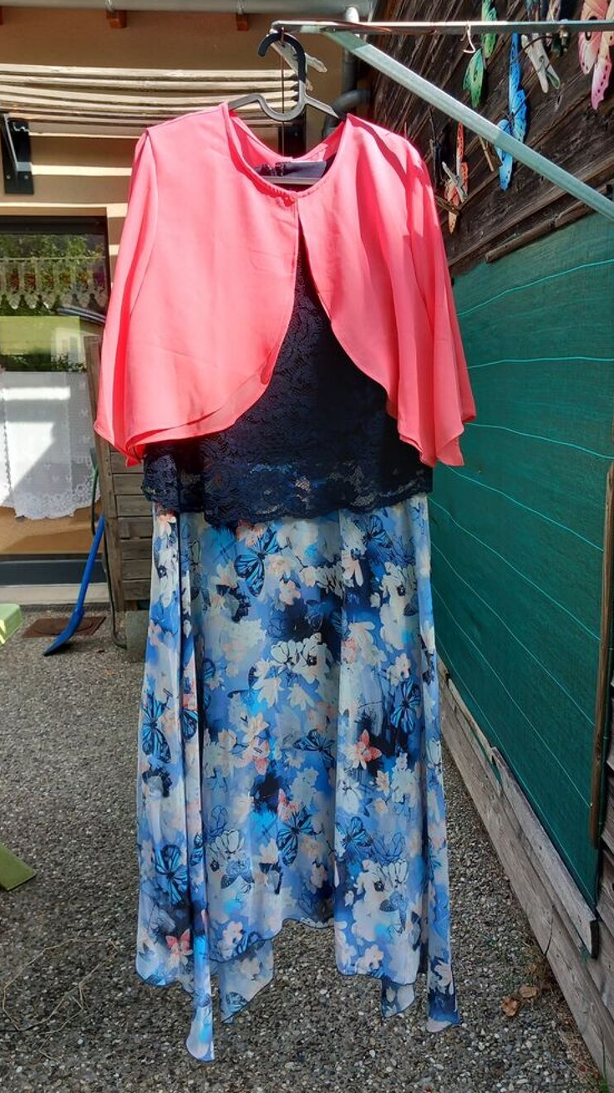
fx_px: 868
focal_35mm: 30
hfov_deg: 38.8
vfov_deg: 64.3
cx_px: 362
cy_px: 549
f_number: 1.8
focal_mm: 4
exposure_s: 1/100
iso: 25
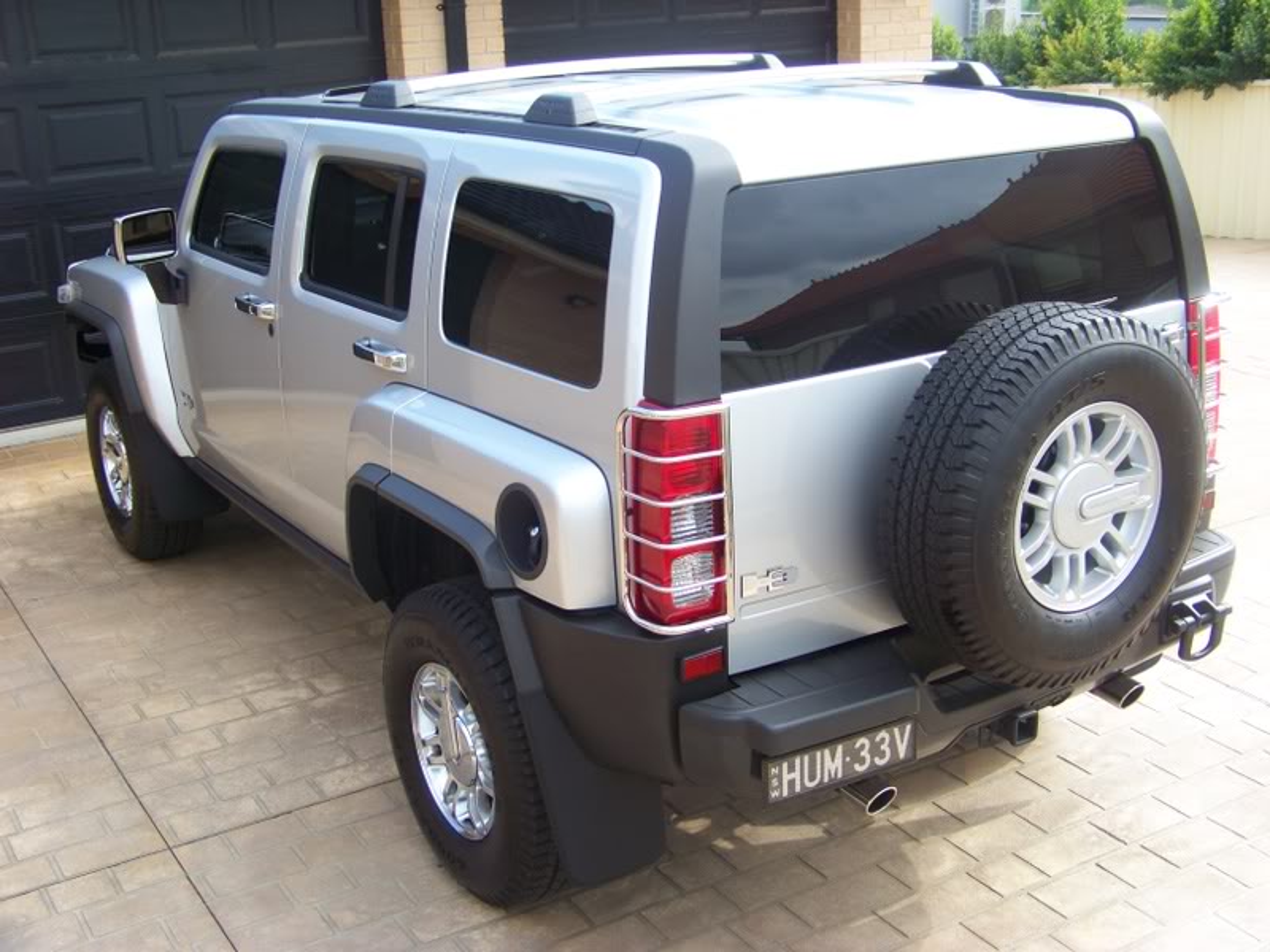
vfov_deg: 33.6
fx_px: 1578
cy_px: 476
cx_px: 635
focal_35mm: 43
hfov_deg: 43.9
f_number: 2.8
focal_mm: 6.75
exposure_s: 1/250
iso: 60
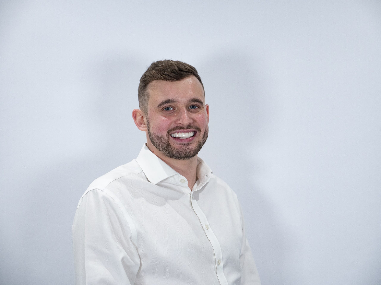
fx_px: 770
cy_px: 142
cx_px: 190
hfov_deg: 27.8
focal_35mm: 70
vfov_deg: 21.0
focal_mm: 35
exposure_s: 1/125
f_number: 2.8
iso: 400
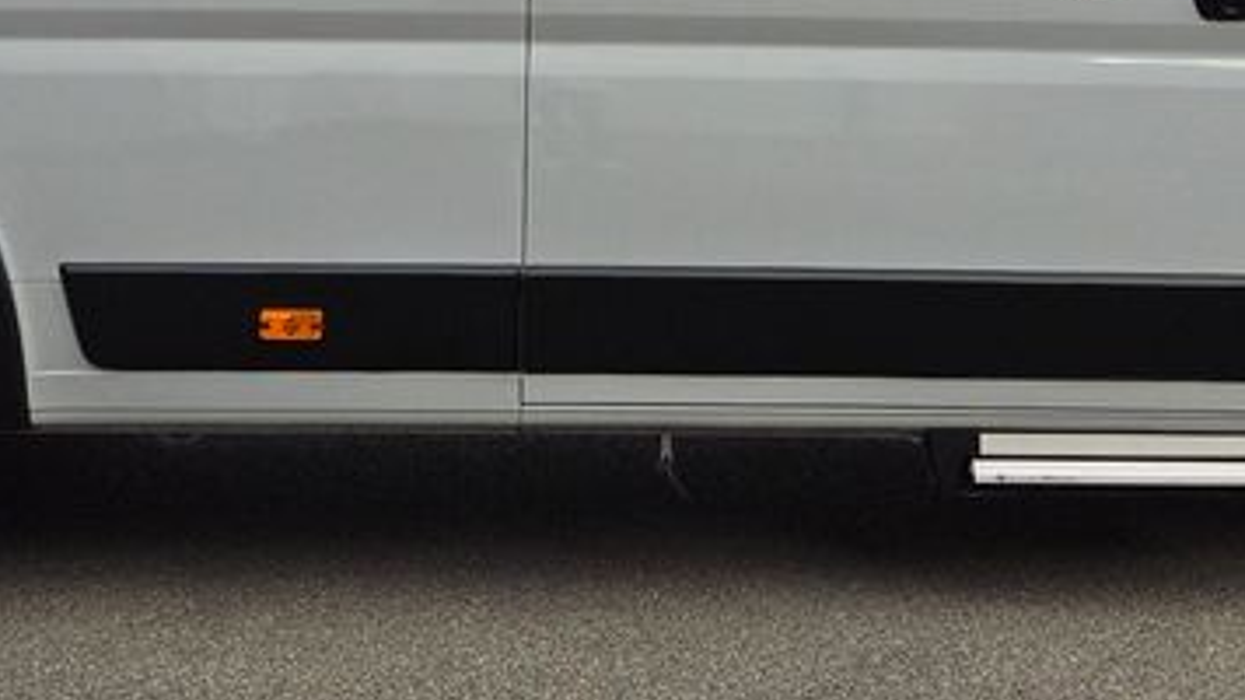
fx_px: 2376
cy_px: -392
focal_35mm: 72
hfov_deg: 29.4
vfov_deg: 15.3
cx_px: 633
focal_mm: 5.4
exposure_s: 1/180
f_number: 1.8
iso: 32
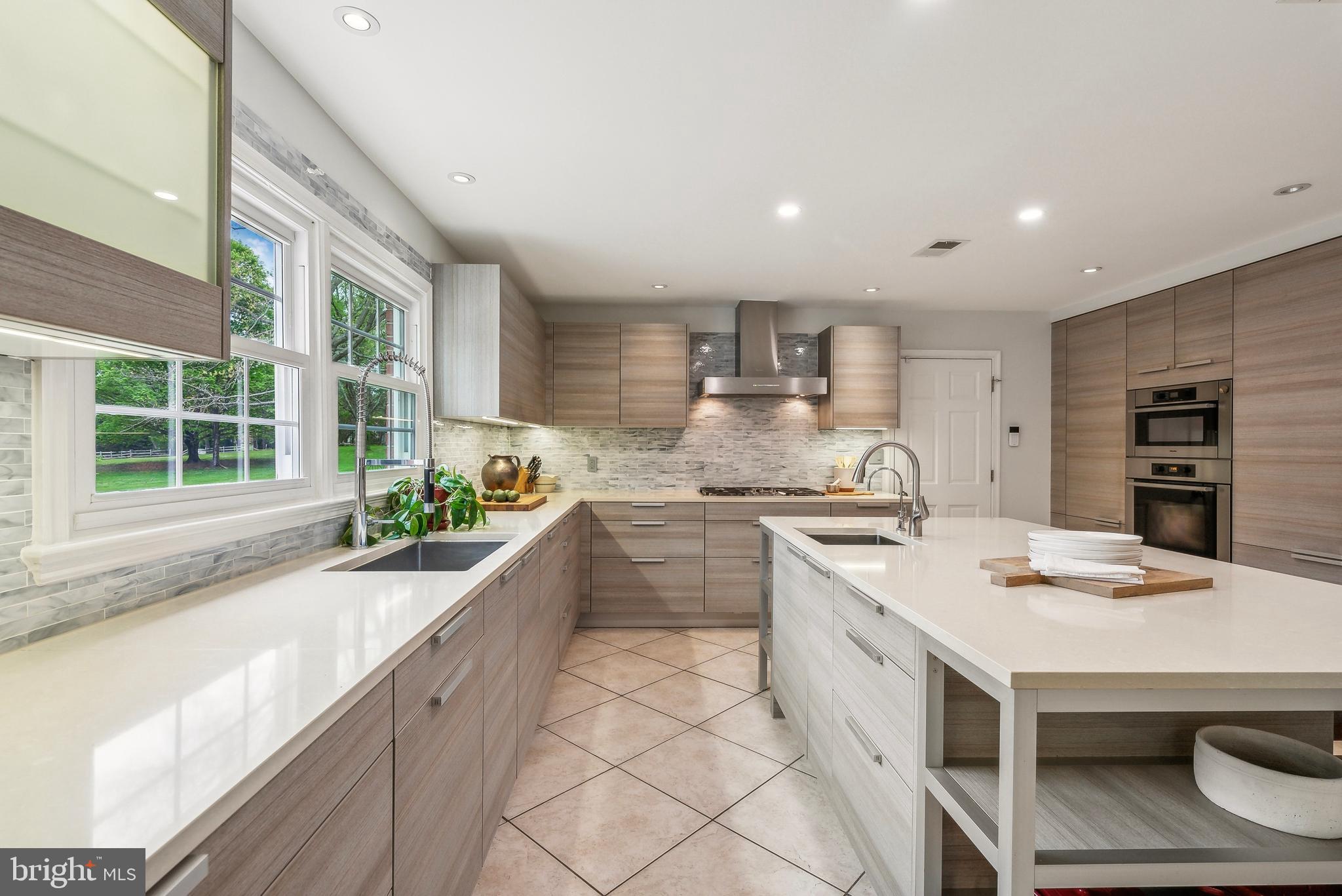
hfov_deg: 96.7
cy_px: 448
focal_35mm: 16
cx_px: 671
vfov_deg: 73.8
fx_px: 597
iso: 640
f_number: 7.1
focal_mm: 16
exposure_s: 1/60
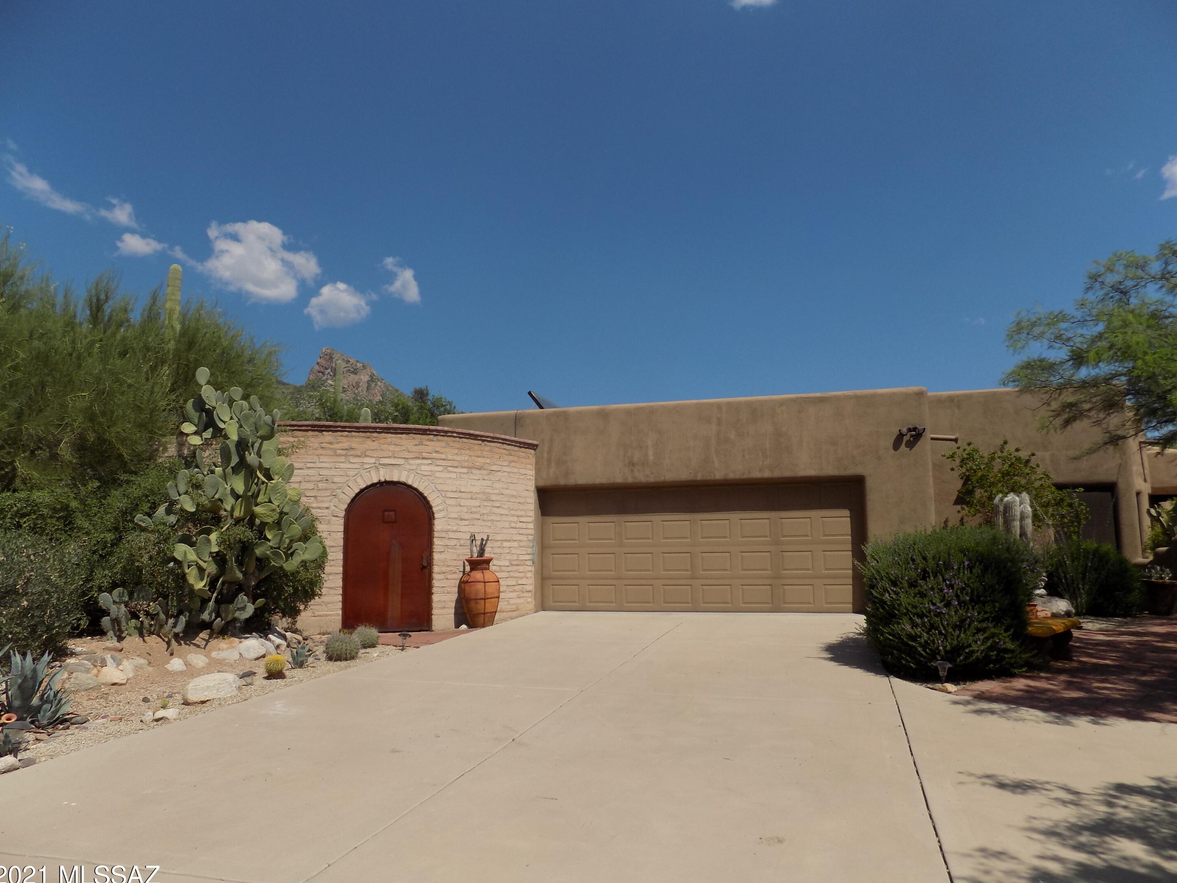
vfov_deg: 56.8
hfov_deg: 71.6
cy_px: 457
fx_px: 816
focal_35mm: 24
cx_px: 586
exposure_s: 1/200
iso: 80
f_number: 9.9
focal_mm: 4
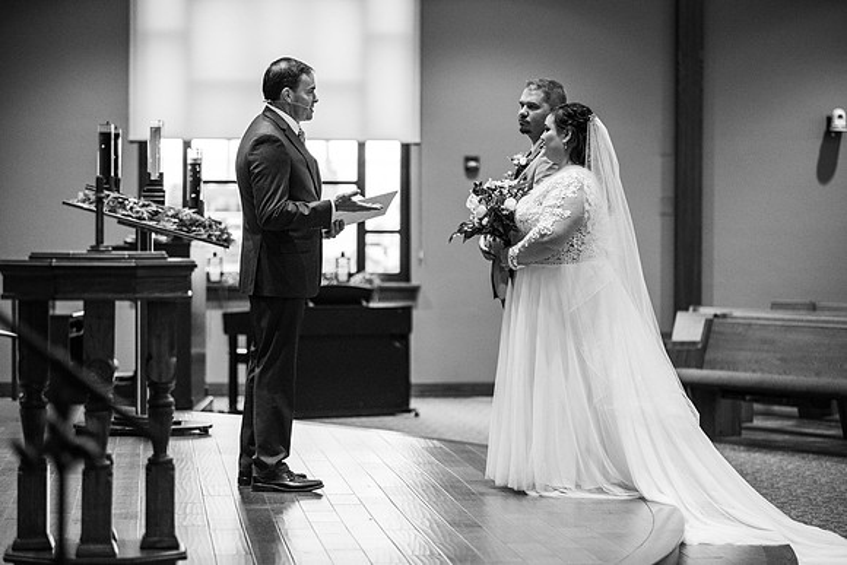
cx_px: 424
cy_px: 282
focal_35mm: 112
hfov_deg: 18.3
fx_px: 2636
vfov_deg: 12.2
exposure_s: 1/250
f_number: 2.8
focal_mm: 112
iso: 2000
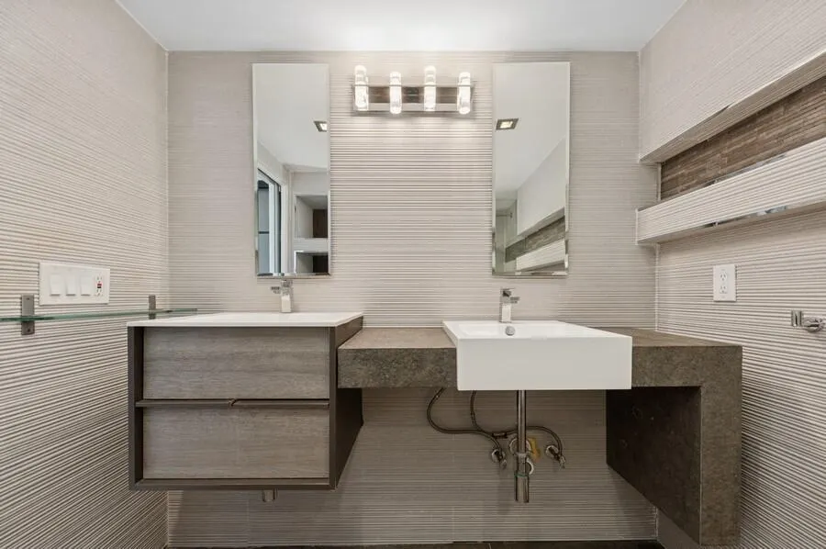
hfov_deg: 100.5
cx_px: 413
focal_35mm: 15
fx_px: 344
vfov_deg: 77.2
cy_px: 274
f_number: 8
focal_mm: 15
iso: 100
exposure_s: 1/6
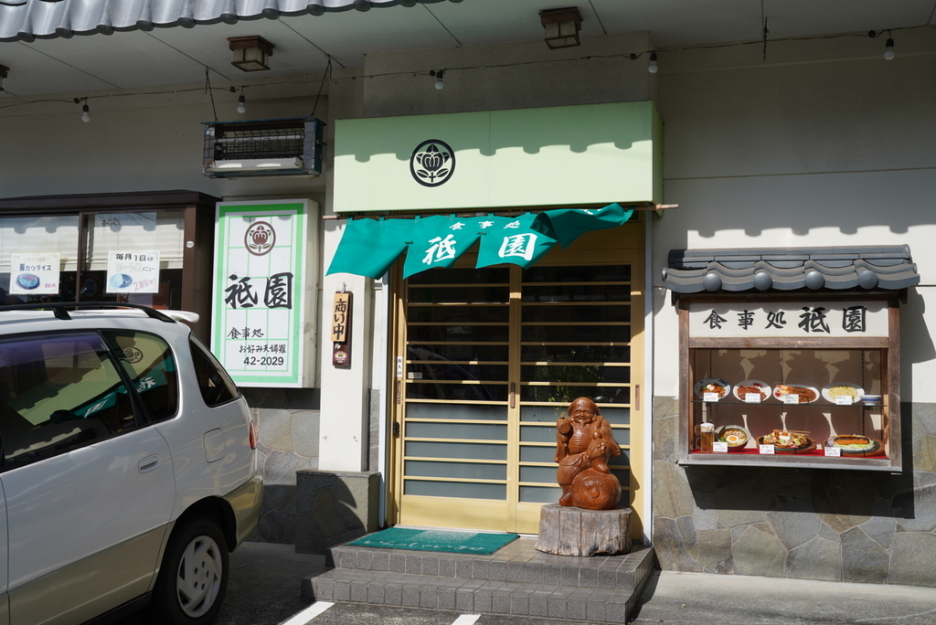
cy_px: 312
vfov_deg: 34.3
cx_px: 468
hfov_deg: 49.5
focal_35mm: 39
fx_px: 1015
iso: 100
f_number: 7.1
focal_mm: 39
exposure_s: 1/500
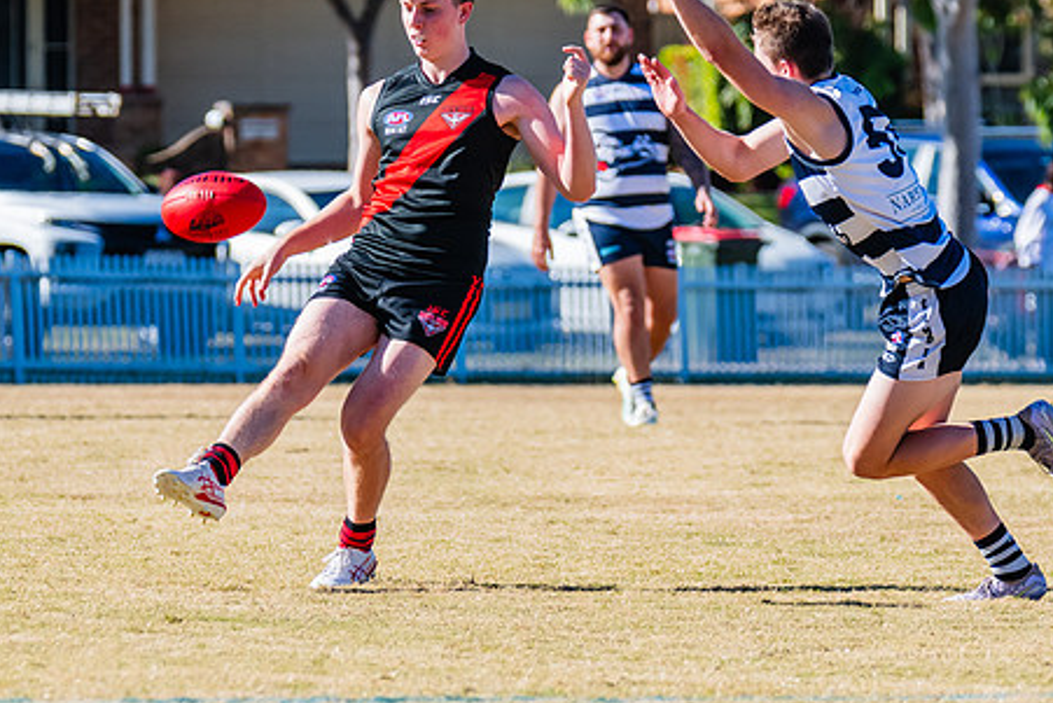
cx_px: 435
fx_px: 14921
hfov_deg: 4.0
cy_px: 155
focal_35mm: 510
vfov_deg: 2.7
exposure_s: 1/1600
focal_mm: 250
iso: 640
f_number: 7.1
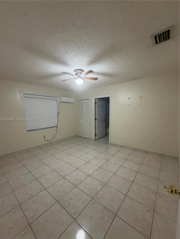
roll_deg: +0.6
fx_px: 97
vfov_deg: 102.1
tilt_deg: -5.1
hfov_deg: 85.7
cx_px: 90
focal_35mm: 14
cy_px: 120
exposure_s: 1/60
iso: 500
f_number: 2.2
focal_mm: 2.22
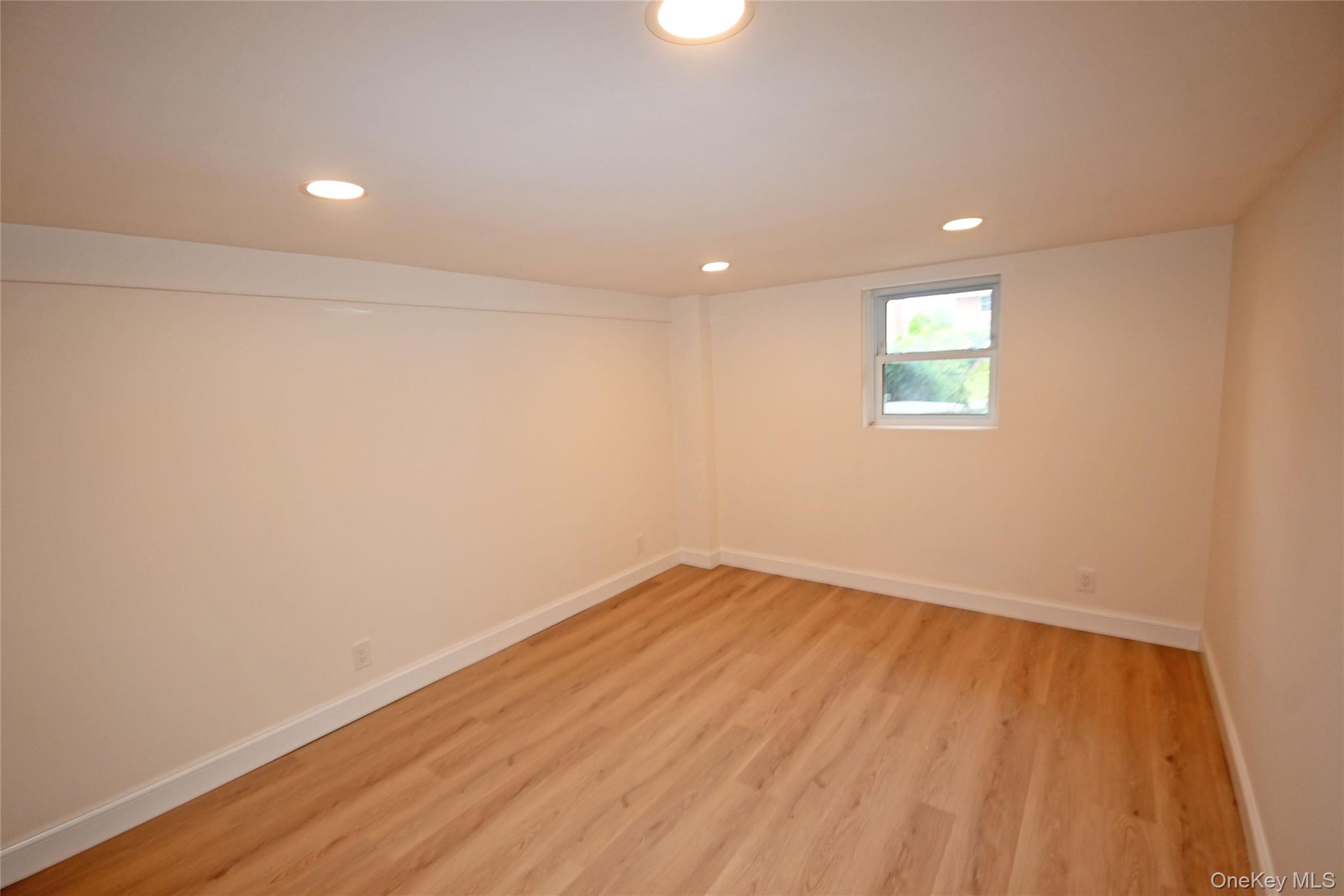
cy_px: 448
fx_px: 560
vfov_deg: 77.3
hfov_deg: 100.4
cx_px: 672
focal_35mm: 15
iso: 200
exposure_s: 1/60
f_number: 4
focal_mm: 10
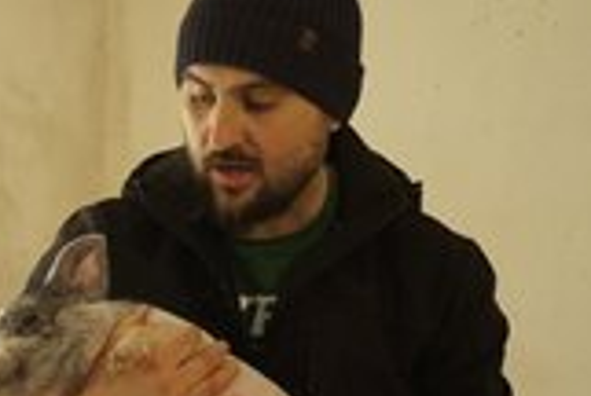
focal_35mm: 62
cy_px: 368
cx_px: 29
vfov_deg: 21.4
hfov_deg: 30.5
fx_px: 1020
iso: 320
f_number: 4
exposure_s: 1/100
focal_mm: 25
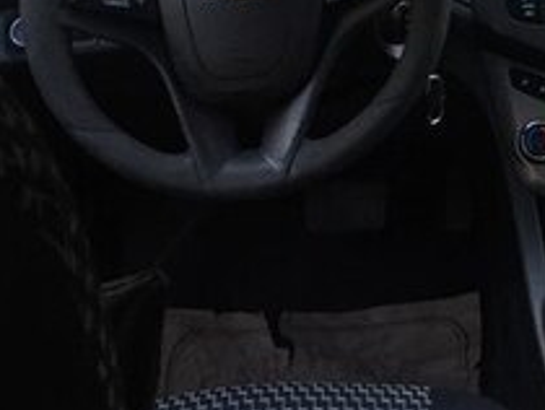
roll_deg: -1.0
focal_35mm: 91
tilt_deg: -13.3
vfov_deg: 15.0
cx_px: 638
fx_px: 1434
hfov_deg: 20.3
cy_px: -217
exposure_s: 1/33
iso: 64
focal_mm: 4.15
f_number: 2.2
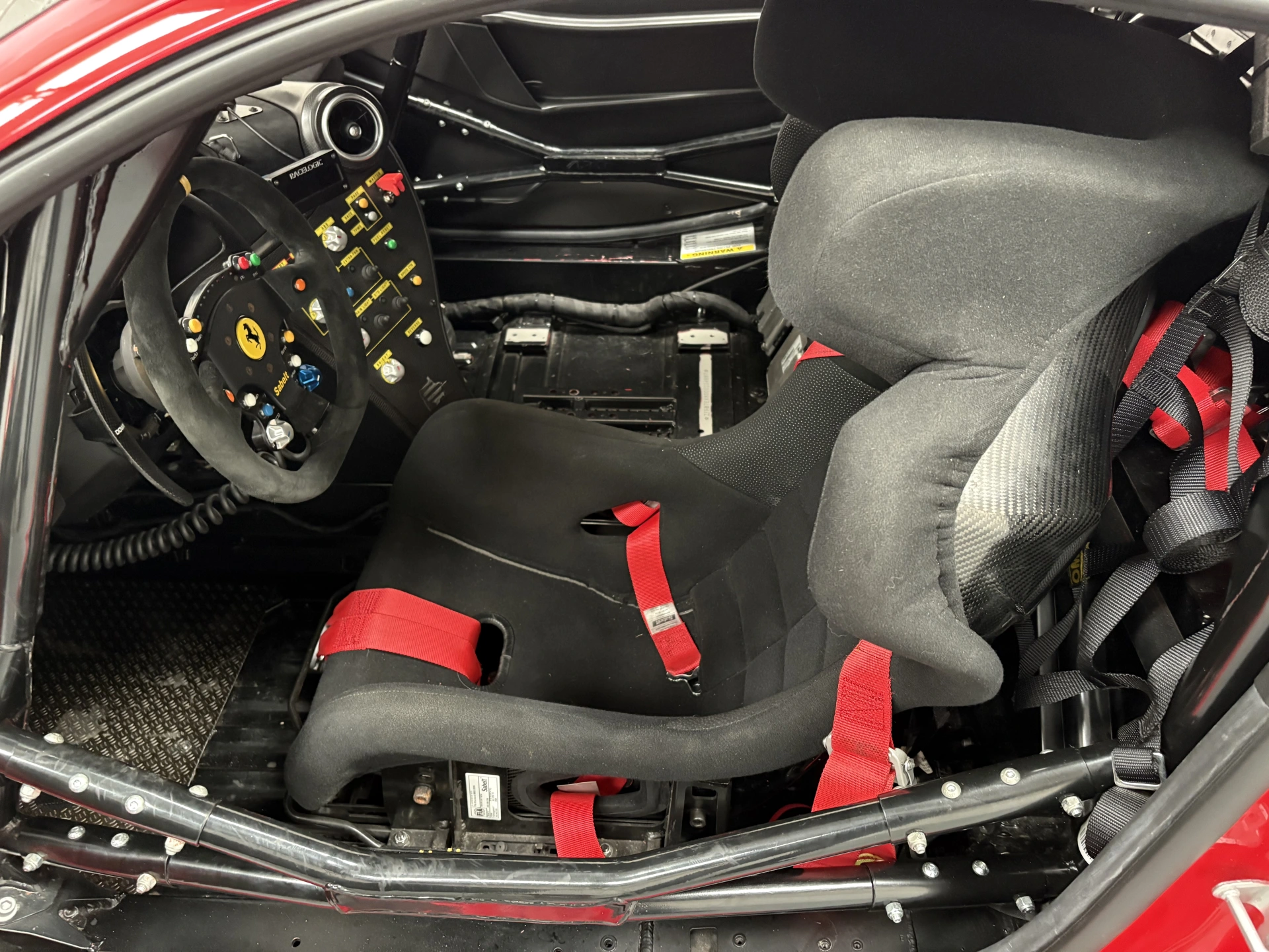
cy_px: 476
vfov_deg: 53.1
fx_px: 953
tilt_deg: -40.4
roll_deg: +1.8
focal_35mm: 26
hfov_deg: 67.3
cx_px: 634
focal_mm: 5.96
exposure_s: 1/30
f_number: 1.6
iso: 800
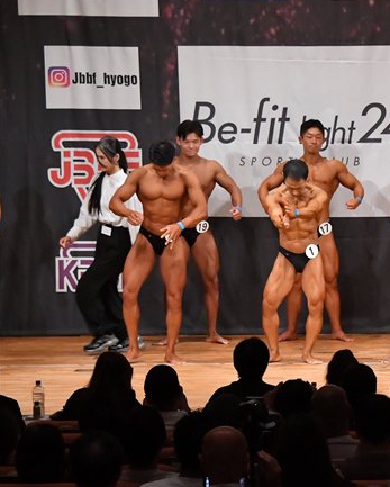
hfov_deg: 7.2
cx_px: 434
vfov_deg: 9.1
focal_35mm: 213
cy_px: 241
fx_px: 3070
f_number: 5.6
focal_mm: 85
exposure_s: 1/400
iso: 8000
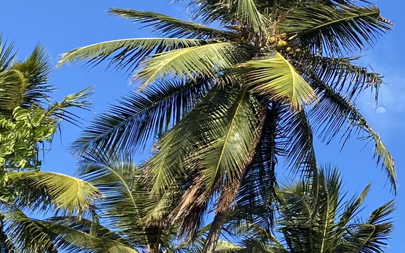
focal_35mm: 92
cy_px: 122
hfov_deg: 22.1
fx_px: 1015
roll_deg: -8.6
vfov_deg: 14.2
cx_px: 348
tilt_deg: +33.4
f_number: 1.8
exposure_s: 1/1565
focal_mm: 4.25
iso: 32
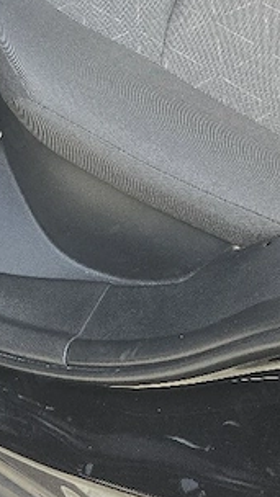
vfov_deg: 27.3
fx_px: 871
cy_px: -128
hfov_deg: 18.3
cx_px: 146
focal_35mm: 66
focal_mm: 6.3
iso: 200
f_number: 1.7
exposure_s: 1/120
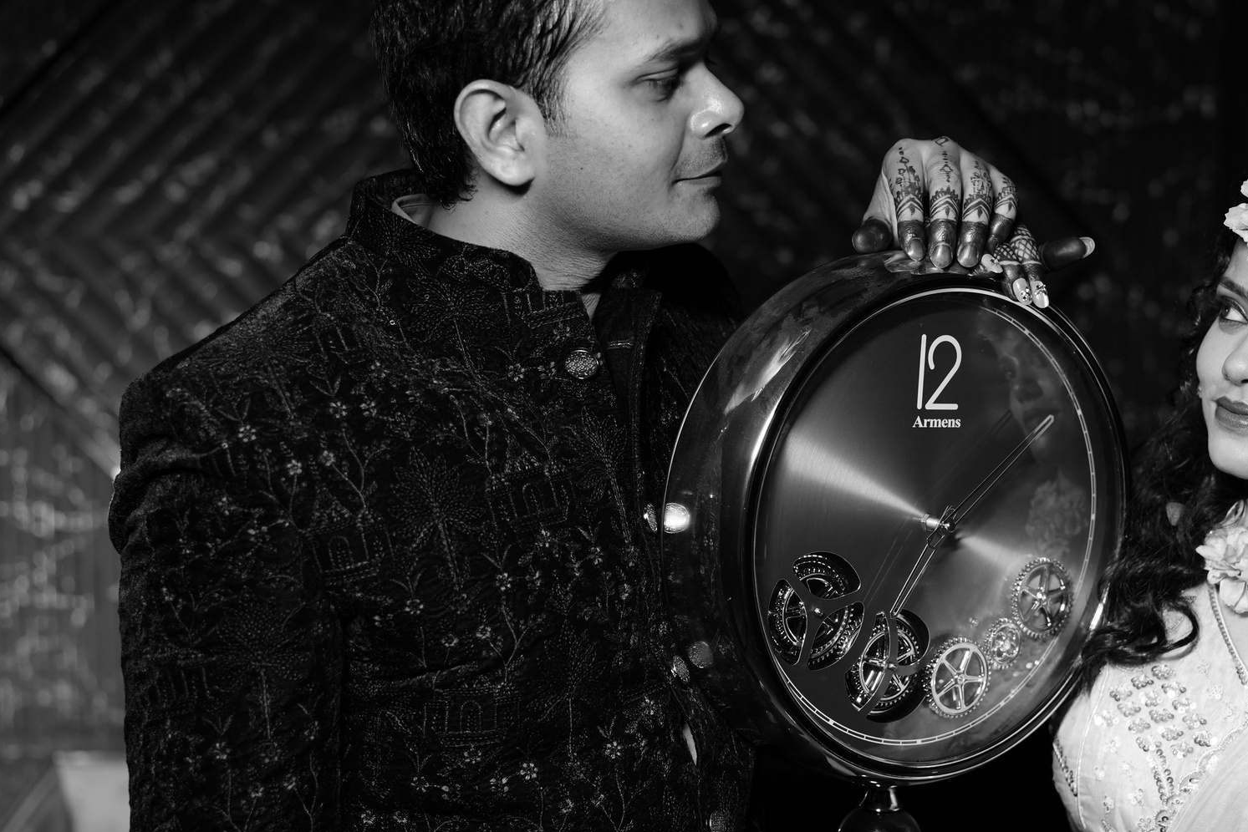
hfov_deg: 33.2
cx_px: 797
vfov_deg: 22.6
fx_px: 2080
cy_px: 506
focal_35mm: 60
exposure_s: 1/160
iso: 500
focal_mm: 35
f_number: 2
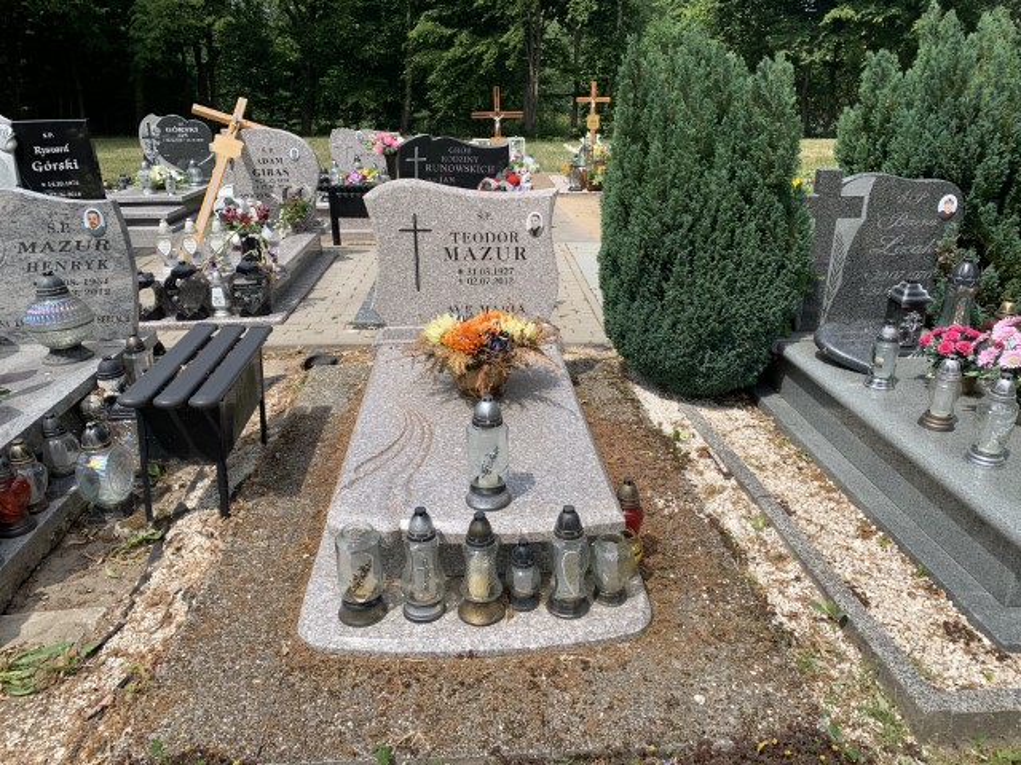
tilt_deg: -17.9
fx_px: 767
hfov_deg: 67.3
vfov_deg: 53.1
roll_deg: +1.8
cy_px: 382
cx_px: 510
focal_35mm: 26
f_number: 1.8
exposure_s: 1/2033
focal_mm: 4.25
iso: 25
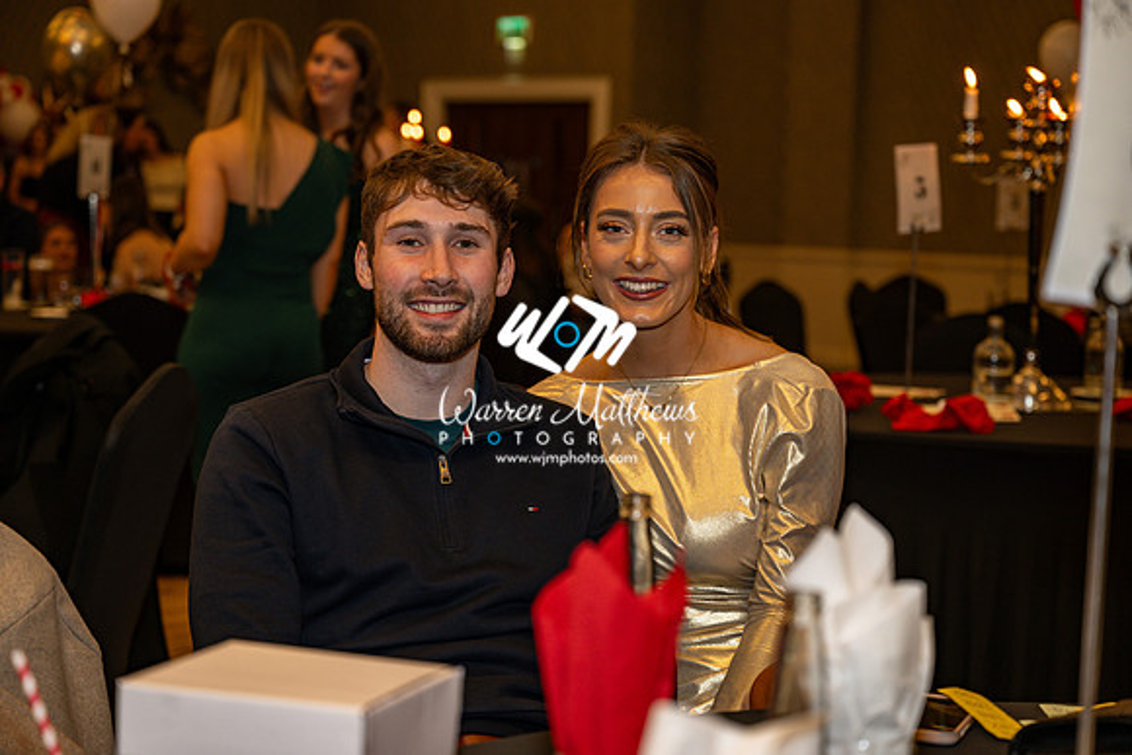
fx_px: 2170
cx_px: 566
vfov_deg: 19.7
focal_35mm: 69
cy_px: 378
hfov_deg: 29.2
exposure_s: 1/125
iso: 500
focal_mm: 69
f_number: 3.5
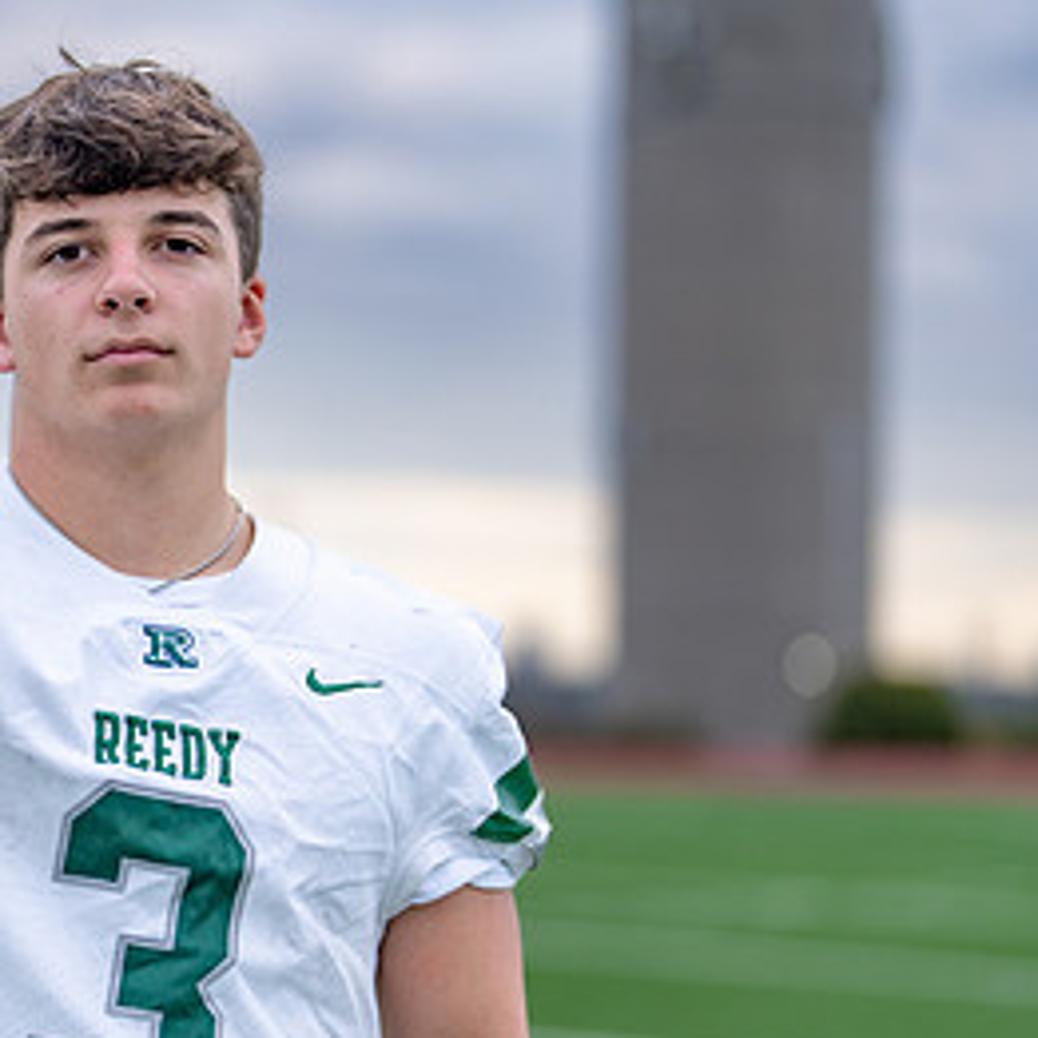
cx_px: 135
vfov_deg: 17.2
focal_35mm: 101
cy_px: 640
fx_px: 3426
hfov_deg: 17.0
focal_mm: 50
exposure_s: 1/500
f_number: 1.2
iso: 320
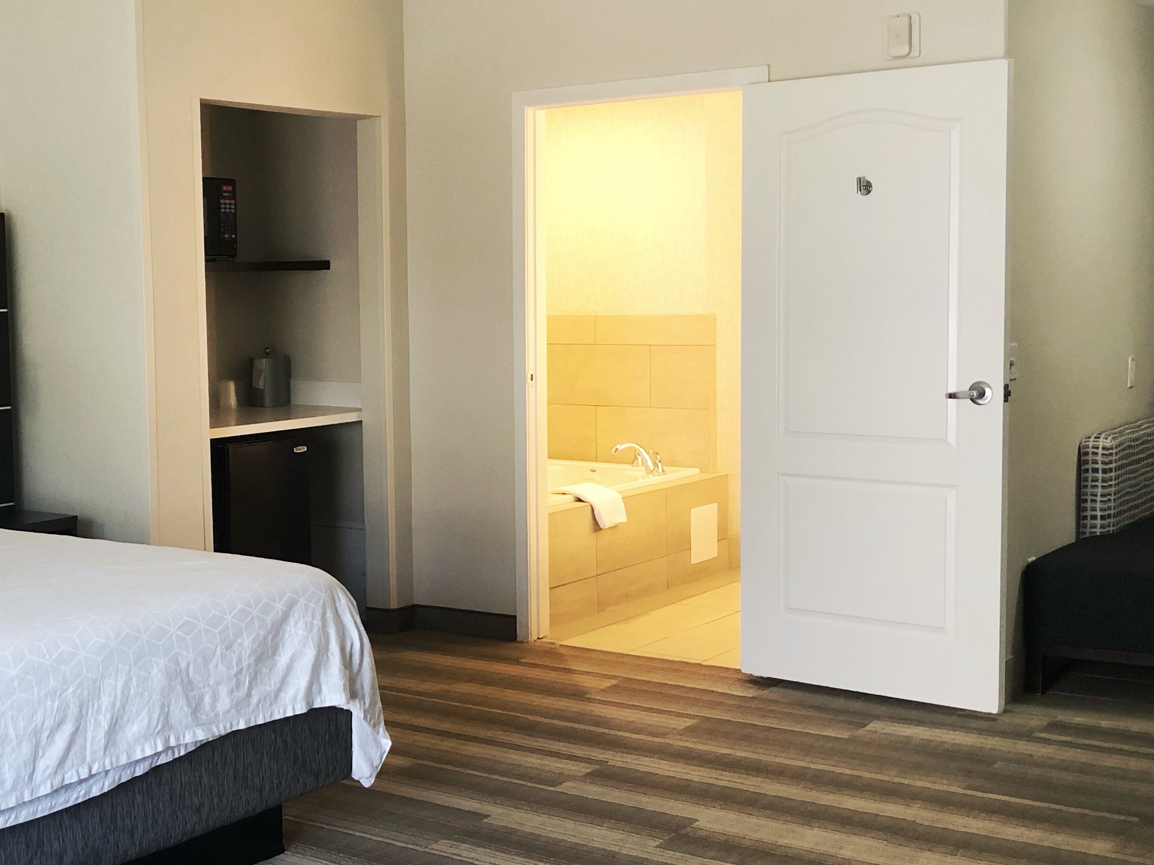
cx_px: 382
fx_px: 1667
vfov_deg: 29.1
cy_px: 438
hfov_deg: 37.8
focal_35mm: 50
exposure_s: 1/15
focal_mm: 3.99
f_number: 1.8
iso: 50
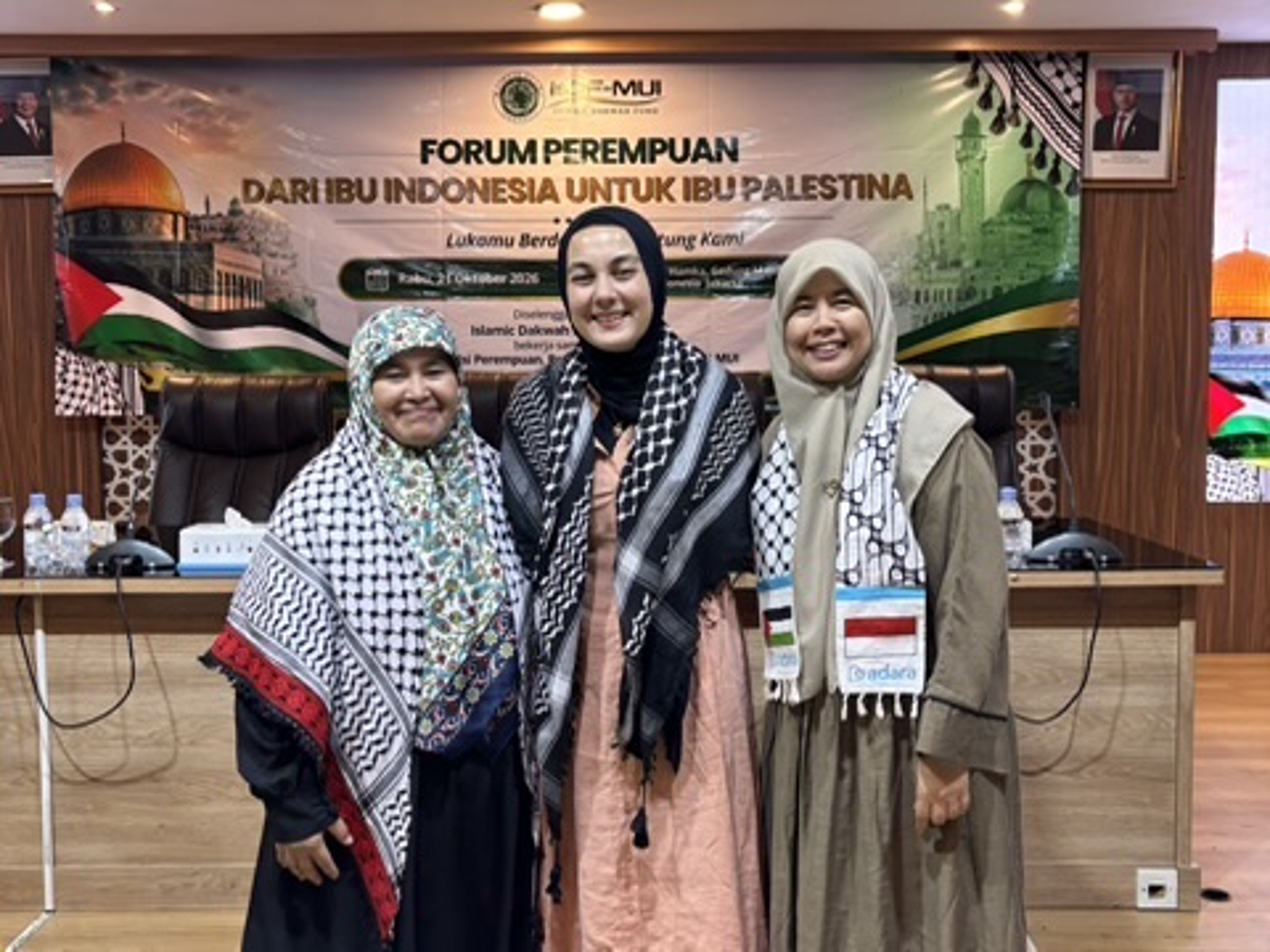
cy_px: 476
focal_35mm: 26
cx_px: 635
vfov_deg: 53.1
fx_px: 954
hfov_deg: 67.3
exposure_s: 1/60
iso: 125
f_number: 1.6
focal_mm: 5.96
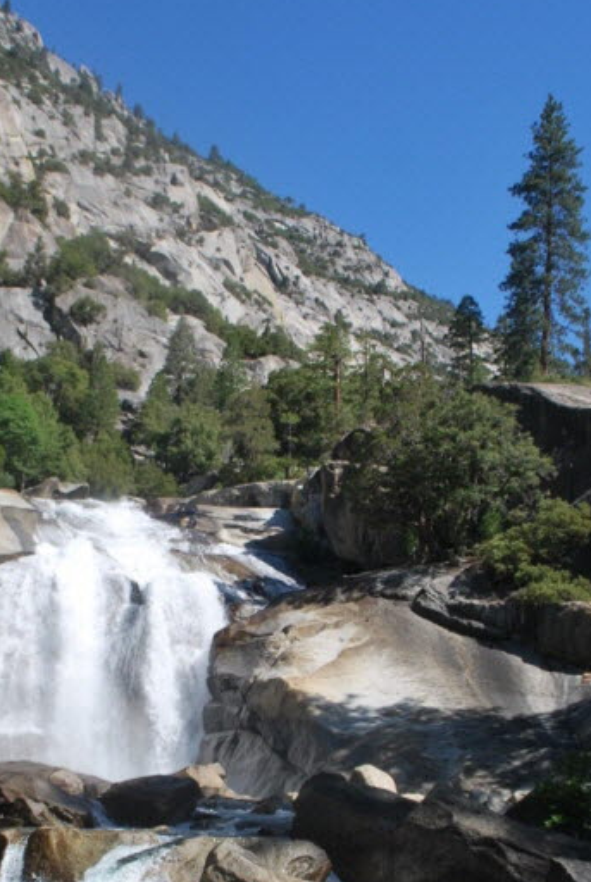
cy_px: 544
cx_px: 184
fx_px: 1423
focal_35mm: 58
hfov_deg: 23.3
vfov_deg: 34.3
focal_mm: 22
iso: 100
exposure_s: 1/250
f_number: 8
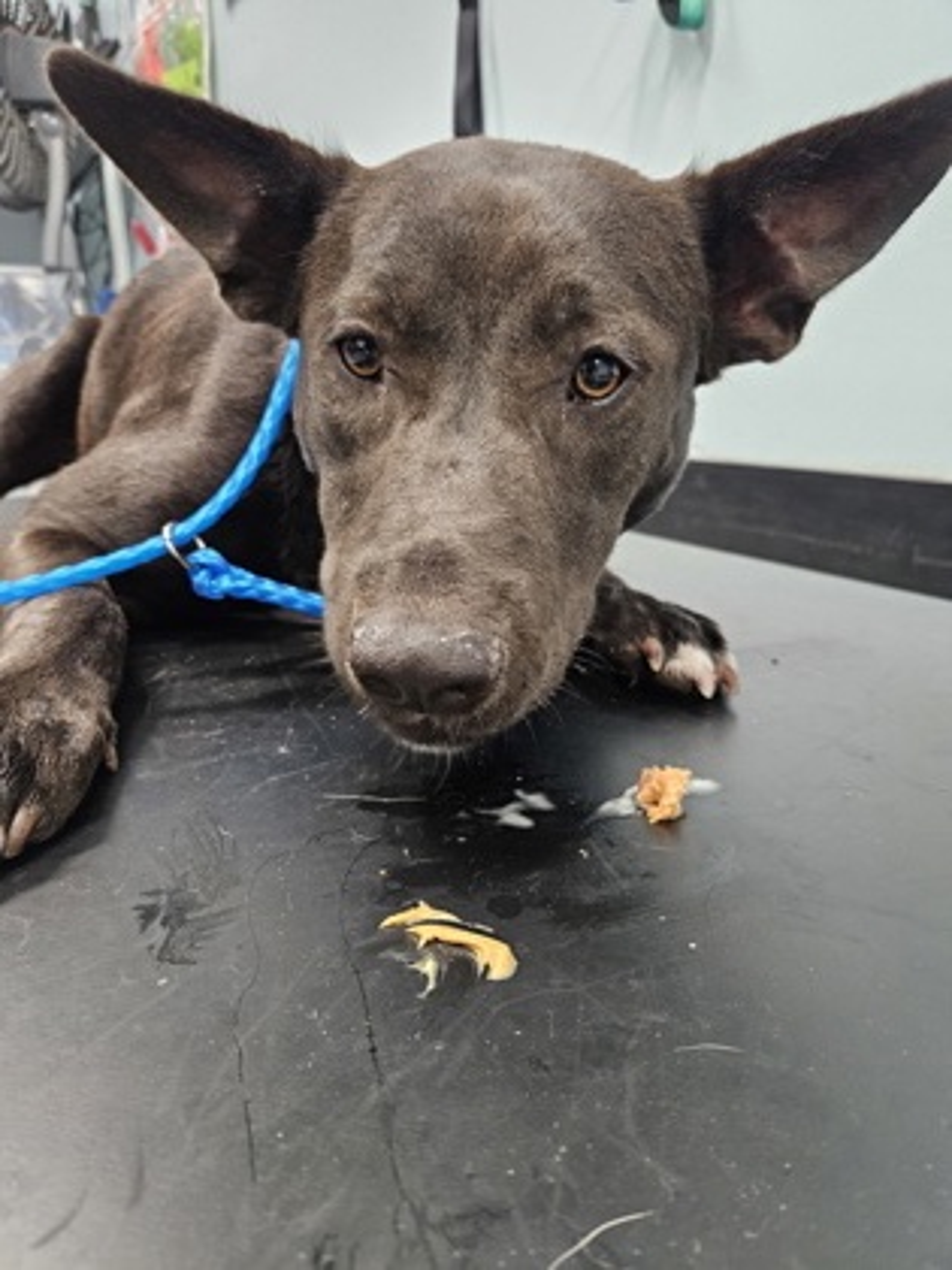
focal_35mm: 23
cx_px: 476
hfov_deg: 58.9
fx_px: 843
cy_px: 635
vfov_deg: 73.9
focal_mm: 5.4
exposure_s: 1/60
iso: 640
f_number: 1.8
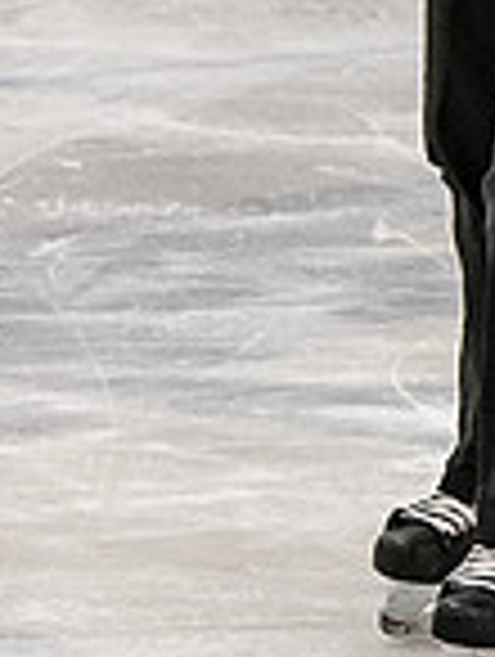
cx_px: 640
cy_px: -518
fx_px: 15114
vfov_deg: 2.5
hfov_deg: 1.9
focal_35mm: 795
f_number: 3.2
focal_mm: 90
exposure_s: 1/800
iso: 1600
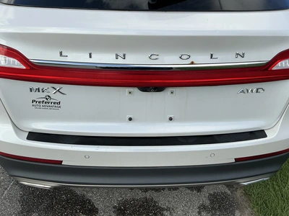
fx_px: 234
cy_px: 108
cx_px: 144
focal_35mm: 28
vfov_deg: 49.7
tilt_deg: -29.2
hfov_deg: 63.4
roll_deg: -2.0
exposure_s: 1/1121
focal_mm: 3
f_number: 1.8
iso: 25
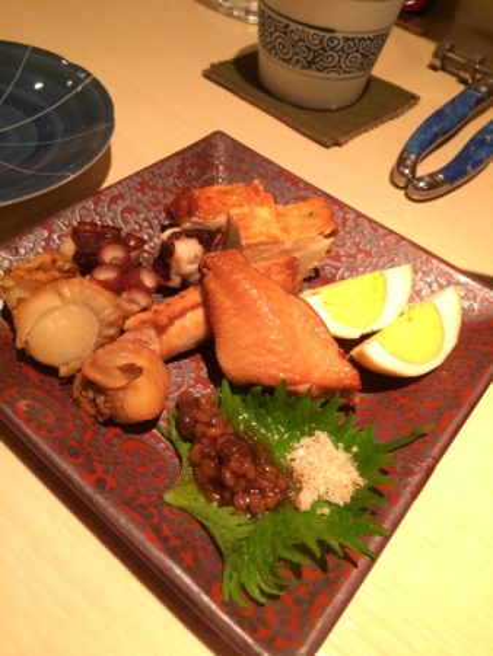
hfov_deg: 48.3
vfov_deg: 61.6
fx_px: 550
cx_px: 246
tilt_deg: -49.5
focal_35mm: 29
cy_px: 328
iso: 200
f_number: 2.2
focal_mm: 4.15
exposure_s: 1/30
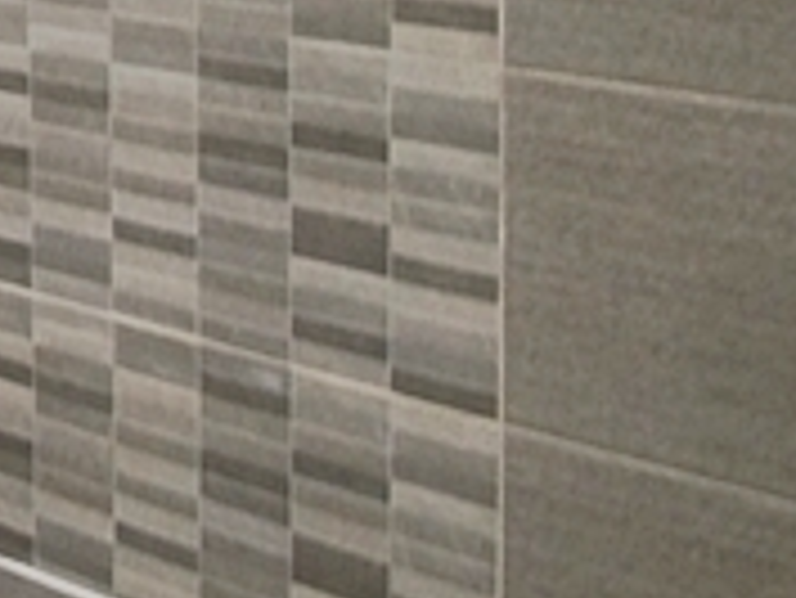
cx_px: -859
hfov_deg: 18.0
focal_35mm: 65
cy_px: -310
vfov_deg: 19.6
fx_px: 1496
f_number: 9
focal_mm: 10
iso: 800
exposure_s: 1/15
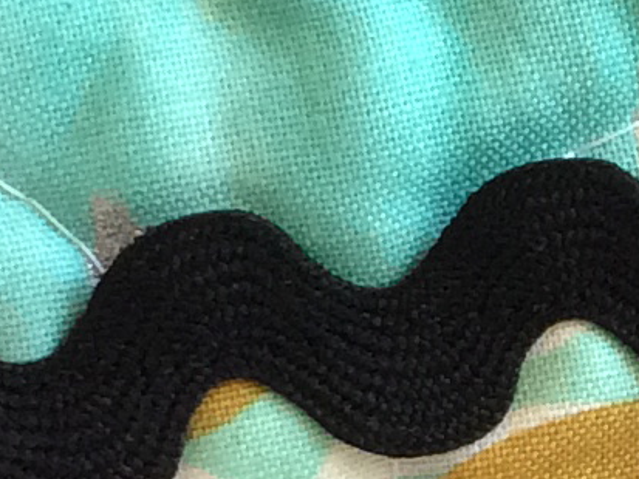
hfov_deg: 8.4
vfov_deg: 6.4
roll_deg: +1.4
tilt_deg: -25.4
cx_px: 1001
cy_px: 621
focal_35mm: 229
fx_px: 4228
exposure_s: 1/30
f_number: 2.2
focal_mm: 4.15
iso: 64
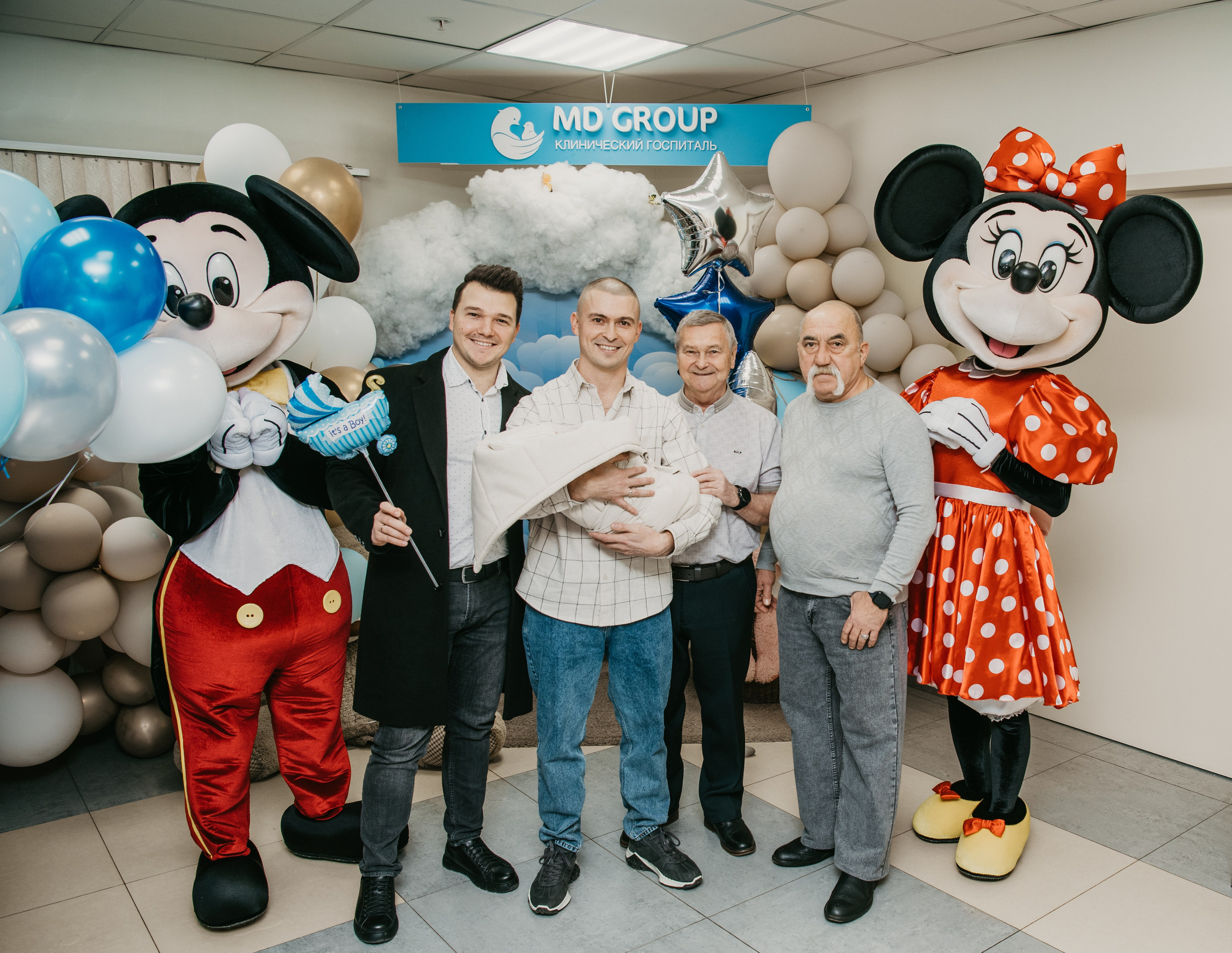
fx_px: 1050
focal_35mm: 29
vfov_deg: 48.7
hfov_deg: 59.8
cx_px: 788
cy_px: 525
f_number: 4
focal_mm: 24
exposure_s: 1/160
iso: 160
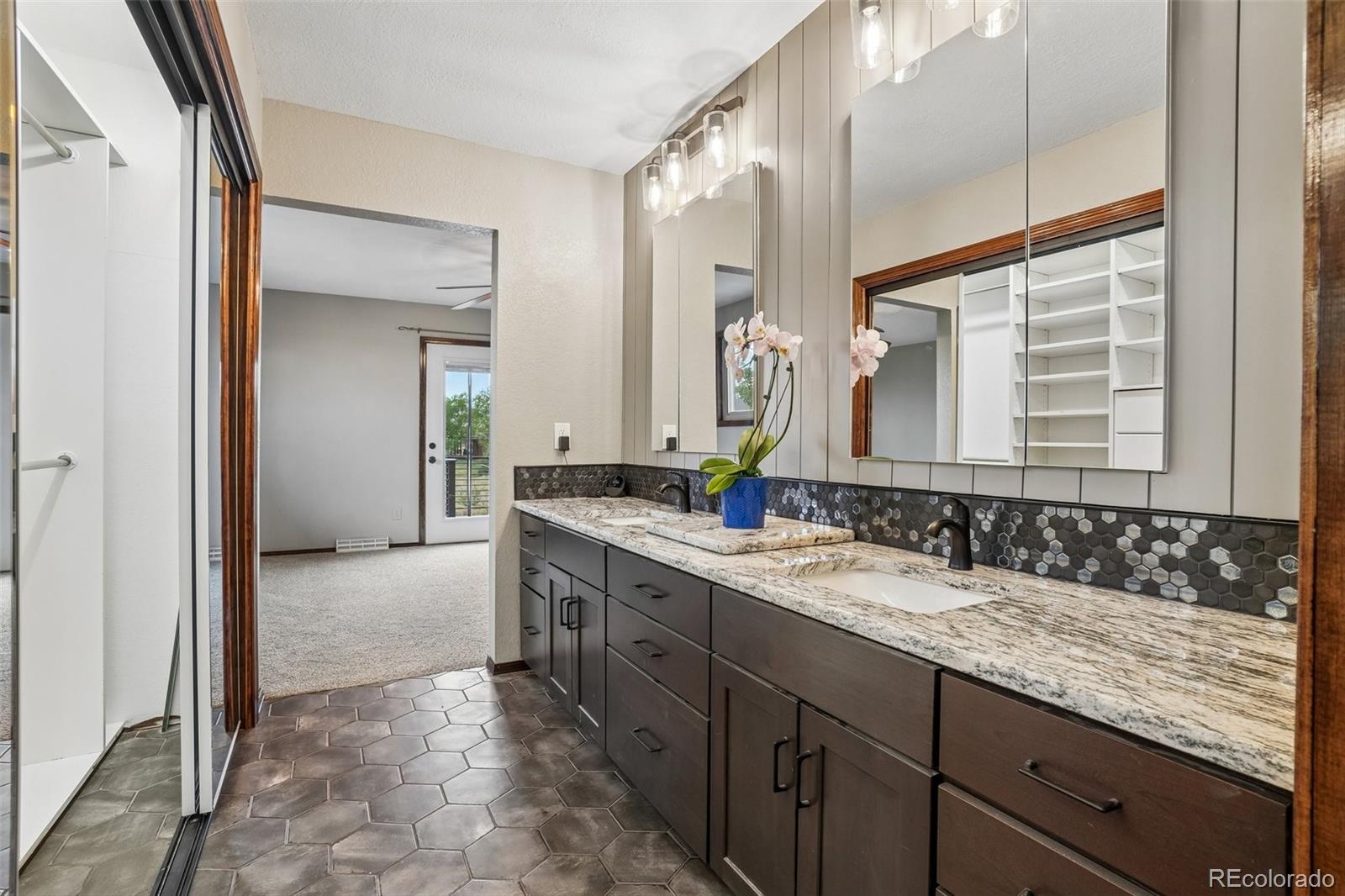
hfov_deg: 100.4
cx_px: 672
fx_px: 560
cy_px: 448
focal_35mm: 15
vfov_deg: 77.3
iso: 320
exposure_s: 1/15
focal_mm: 10
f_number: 8
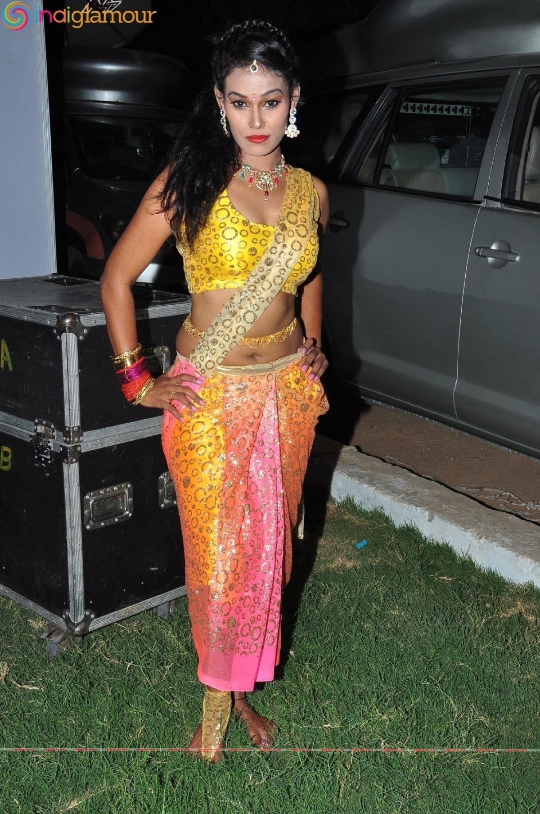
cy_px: 407
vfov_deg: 43.7
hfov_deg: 29.8
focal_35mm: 45
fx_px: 1016
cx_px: 270
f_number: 10
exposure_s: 1/125
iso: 400
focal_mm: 30
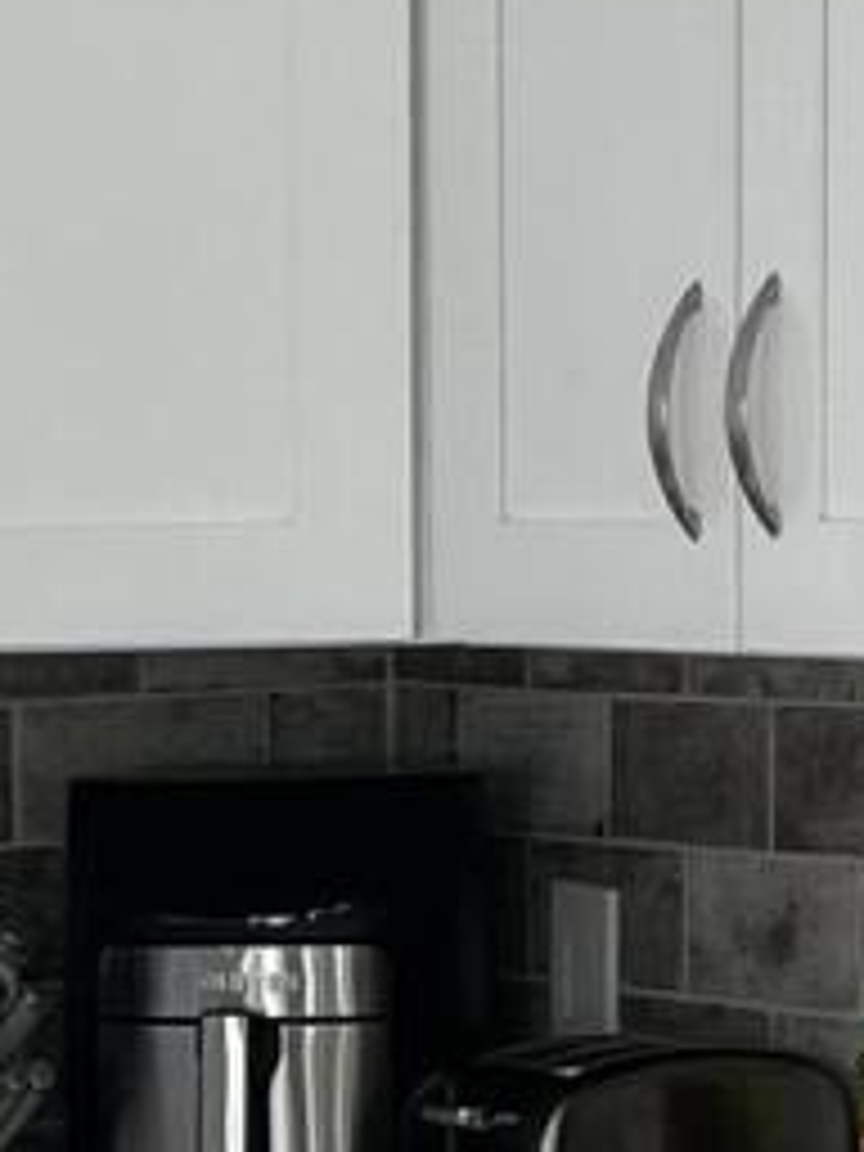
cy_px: 1269
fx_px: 6756
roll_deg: +2.3
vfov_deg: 9.6
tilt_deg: -7.4
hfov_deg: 7.2
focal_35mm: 203
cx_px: -522
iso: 50
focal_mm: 4.2
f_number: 1.6
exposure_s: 1/121
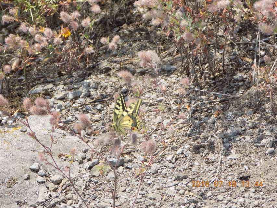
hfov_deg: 9.1
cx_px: 138
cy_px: 104
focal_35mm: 217
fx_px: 1737
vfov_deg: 6.8
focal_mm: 38.6
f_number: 5.5
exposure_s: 1/160
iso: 80
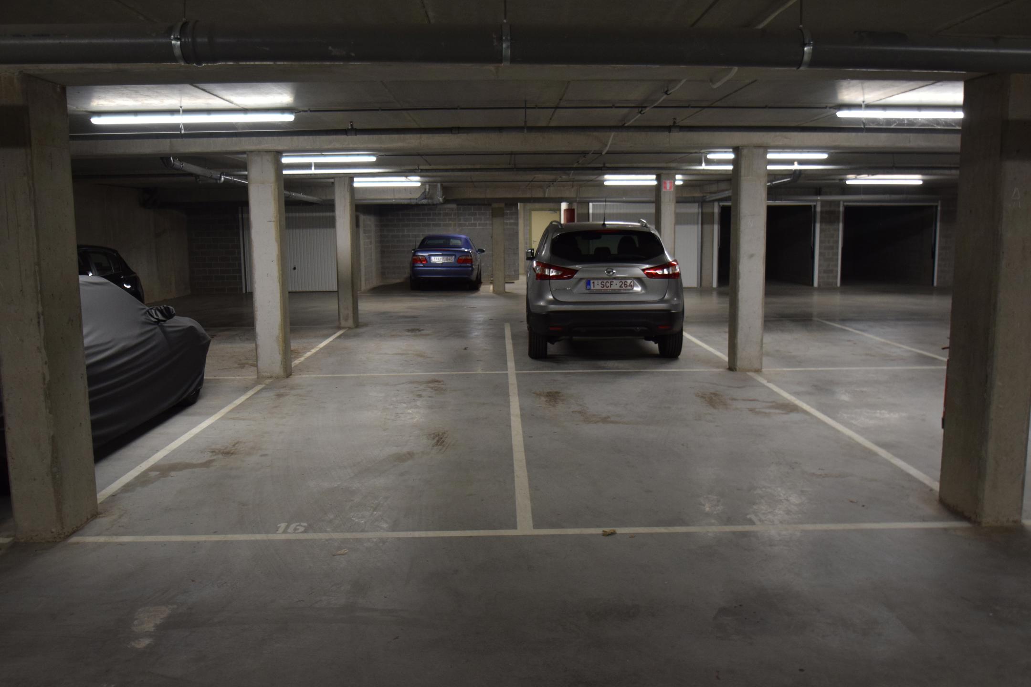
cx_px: 516
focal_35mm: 30
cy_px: 344
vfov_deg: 43.6
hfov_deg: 61.9
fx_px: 859
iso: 800
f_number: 4.2
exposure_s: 1/60
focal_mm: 20
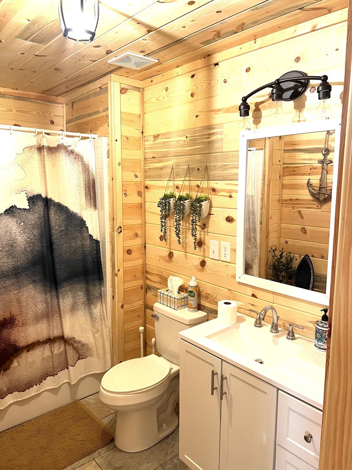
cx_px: 176
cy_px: 235
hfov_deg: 53.1
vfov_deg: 67.3
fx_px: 353
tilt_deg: -6.7
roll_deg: -1.0
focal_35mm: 26
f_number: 1.5
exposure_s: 1/60
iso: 125
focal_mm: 5.7
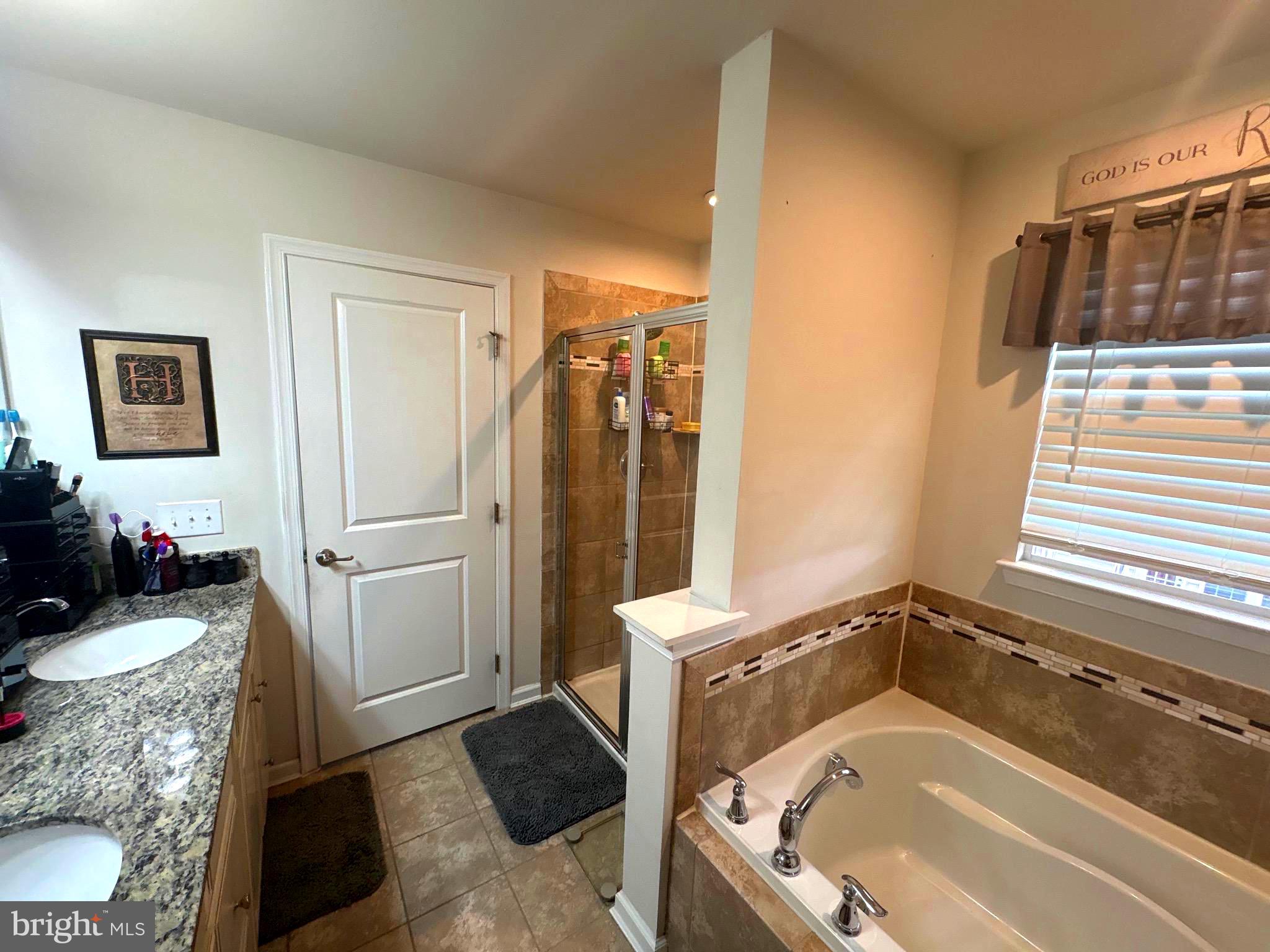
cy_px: 476
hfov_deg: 102.1
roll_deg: -2.4
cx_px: 635
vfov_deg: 85.7
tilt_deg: -7.3
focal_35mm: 14
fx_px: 514
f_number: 2.2
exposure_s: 1/120
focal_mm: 2.22
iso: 200
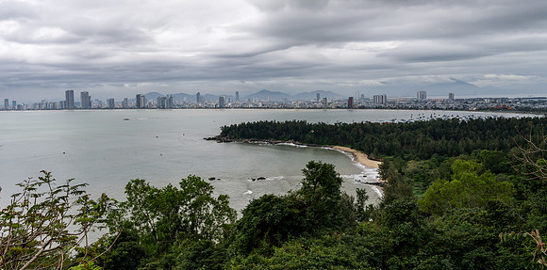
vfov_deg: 33.6
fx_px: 448
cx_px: 223
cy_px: 123
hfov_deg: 62.3
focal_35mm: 32
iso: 100
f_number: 8
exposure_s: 1/320
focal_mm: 24
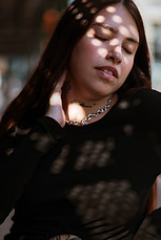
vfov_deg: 17.9
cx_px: 92
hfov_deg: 12.0
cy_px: 156
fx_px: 764
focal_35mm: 114
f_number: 1.4
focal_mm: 58
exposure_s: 1/1250
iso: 50
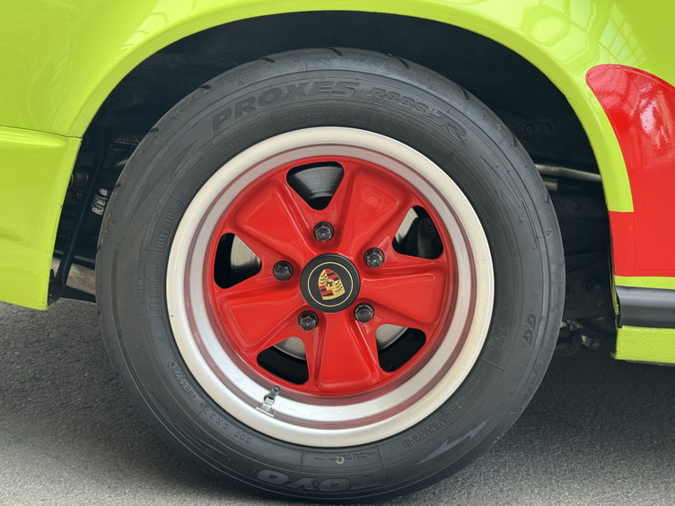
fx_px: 955
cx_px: 340
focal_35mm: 49
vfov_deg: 29.7
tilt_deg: -12.0
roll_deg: -2.2
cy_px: 251
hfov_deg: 38.9
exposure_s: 1/135
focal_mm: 6.76
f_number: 1.78
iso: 80
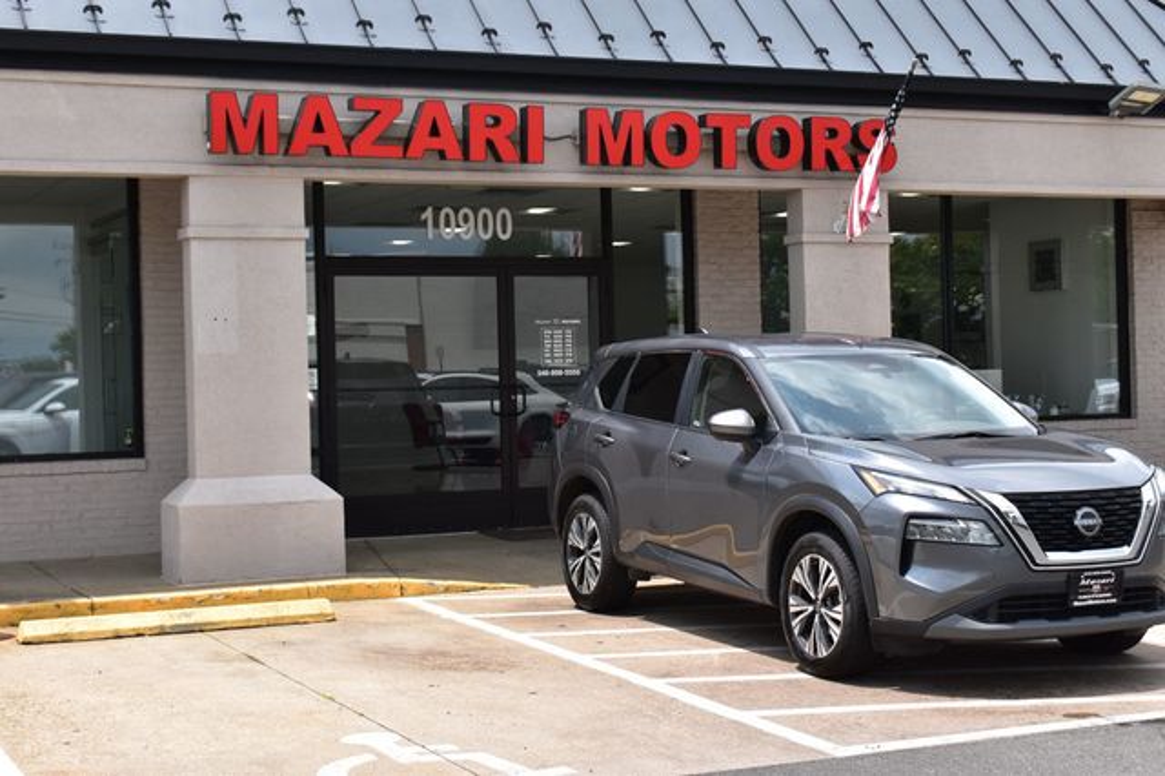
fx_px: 1844
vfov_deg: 23.8
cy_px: 388
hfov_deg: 35.1
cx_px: 582
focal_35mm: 57
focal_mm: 38
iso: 400
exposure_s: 1/500
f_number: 11
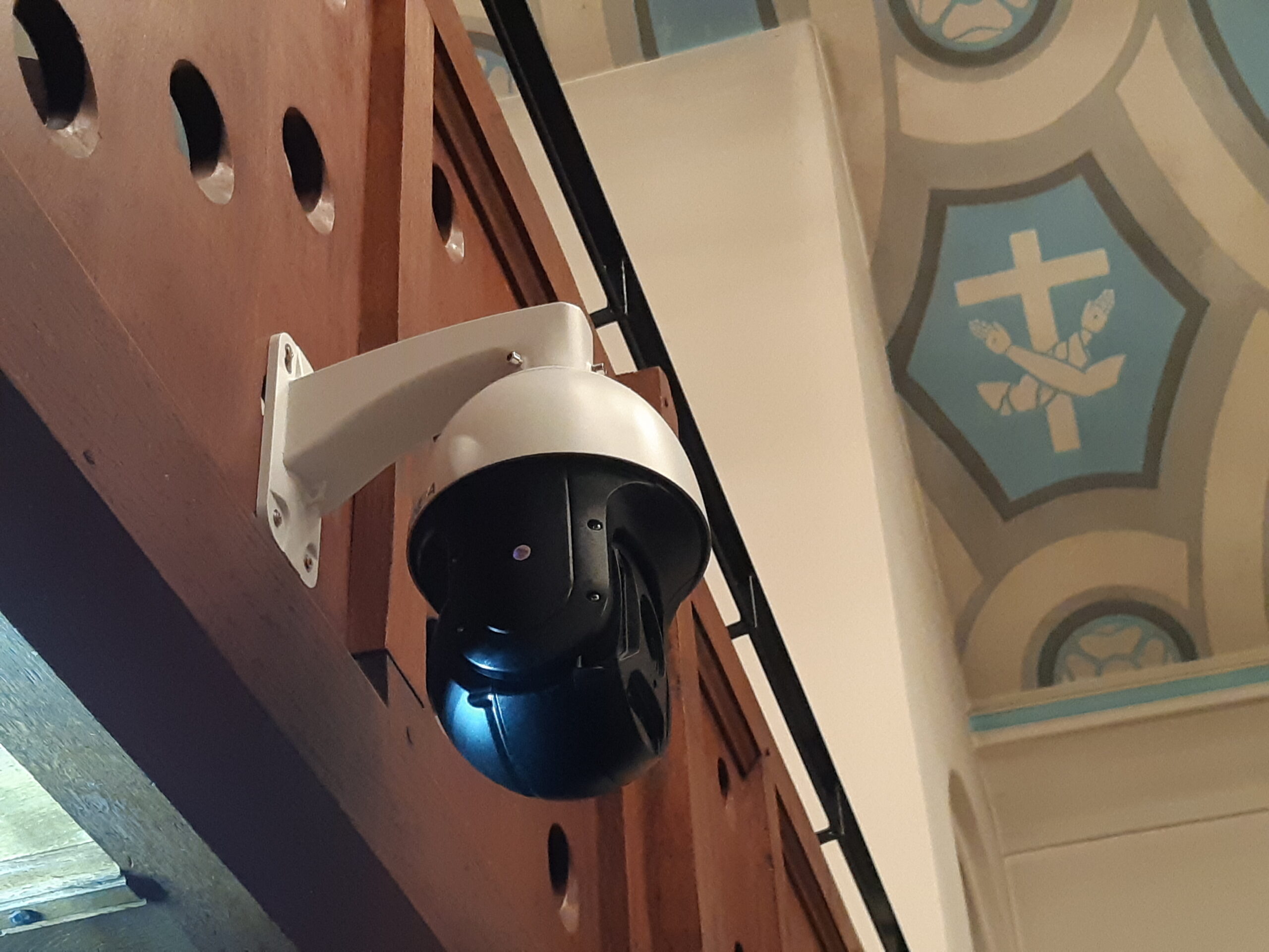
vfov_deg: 53.1
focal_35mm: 26
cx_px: 634
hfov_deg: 67.3
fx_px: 953
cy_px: 476
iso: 320
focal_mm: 3.93
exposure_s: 1/50
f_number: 1.7
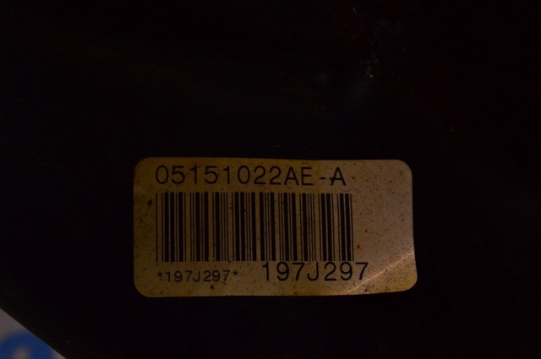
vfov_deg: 16.5
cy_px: 180
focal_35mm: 82
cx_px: 270
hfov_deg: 24.6
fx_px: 1238
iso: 1600
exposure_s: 1/125
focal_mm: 55
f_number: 8
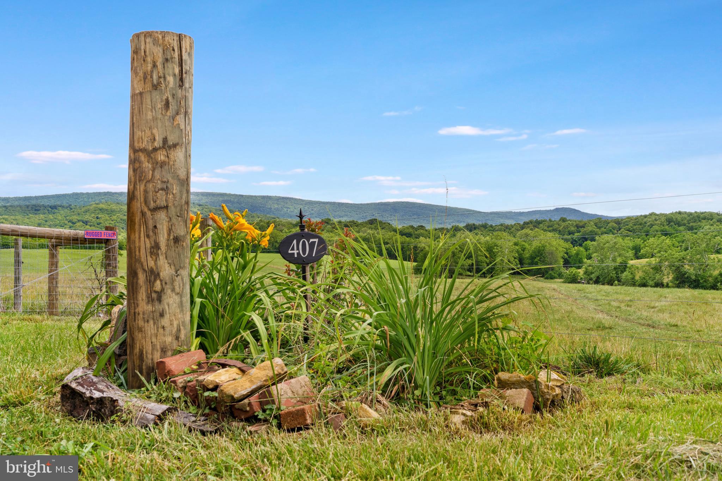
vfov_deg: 37.8
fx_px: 702
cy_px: 240
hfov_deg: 54.4
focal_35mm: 35
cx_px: 361
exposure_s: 1/200
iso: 640
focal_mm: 35
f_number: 8
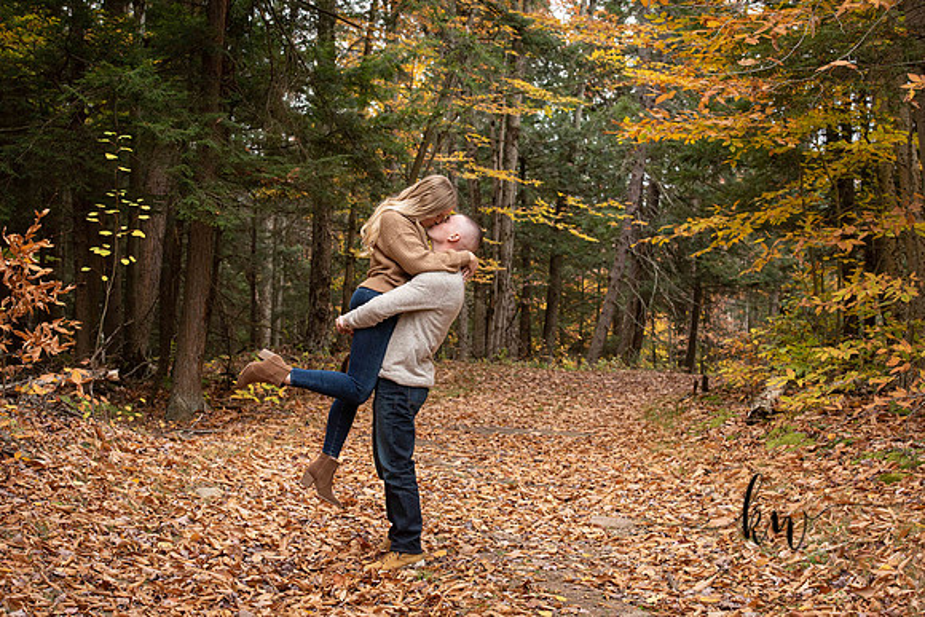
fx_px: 1799
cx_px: 462
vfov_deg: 19.5
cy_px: 308
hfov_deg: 28.8
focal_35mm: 70
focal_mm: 70
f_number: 7.1
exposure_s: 1/200
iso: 400
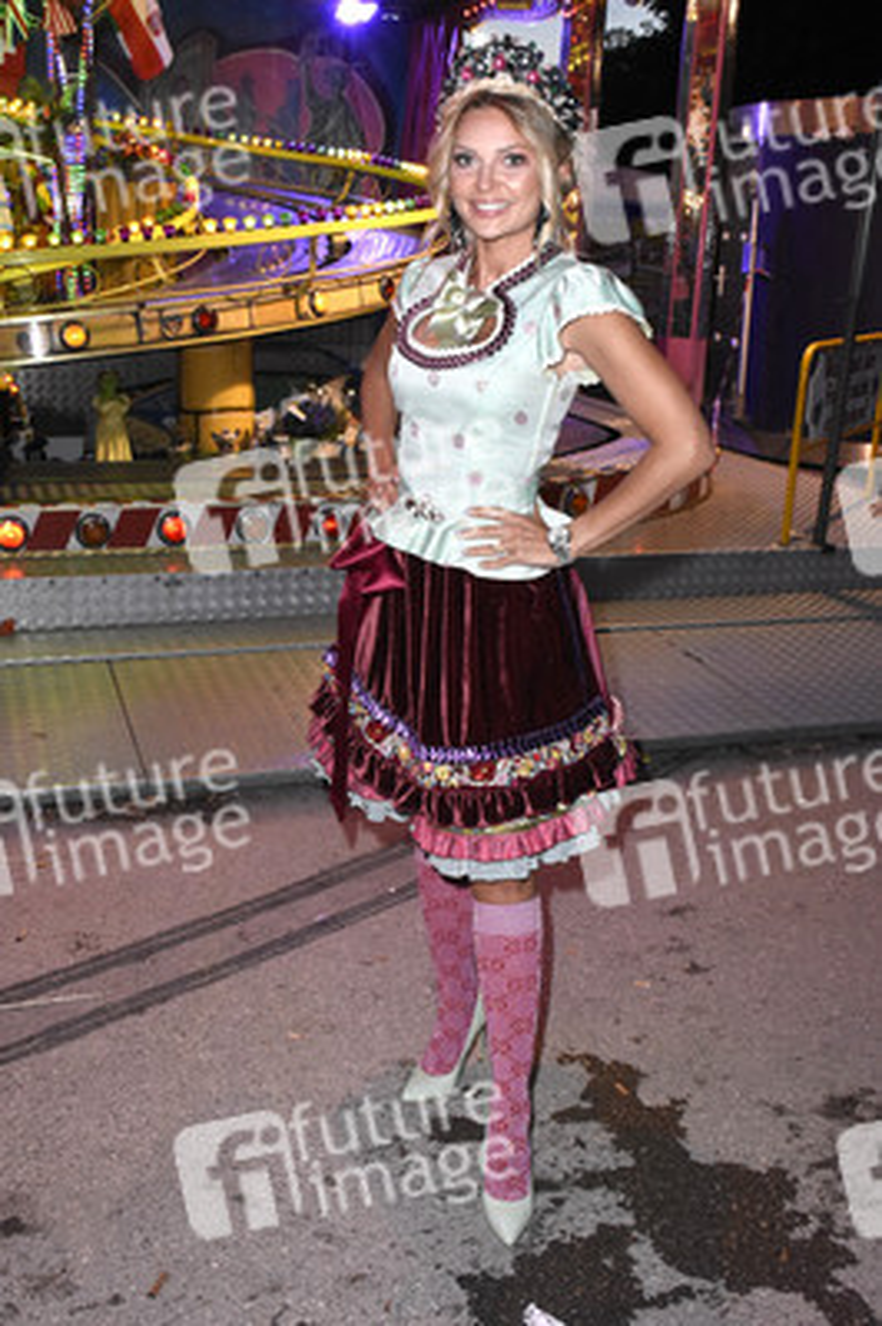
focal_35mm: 36
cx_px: 441
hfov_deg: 36.8
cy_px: 663
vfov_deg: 53.2
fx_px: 1325
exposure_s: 1/160
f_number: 9
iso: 3200
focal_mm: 24
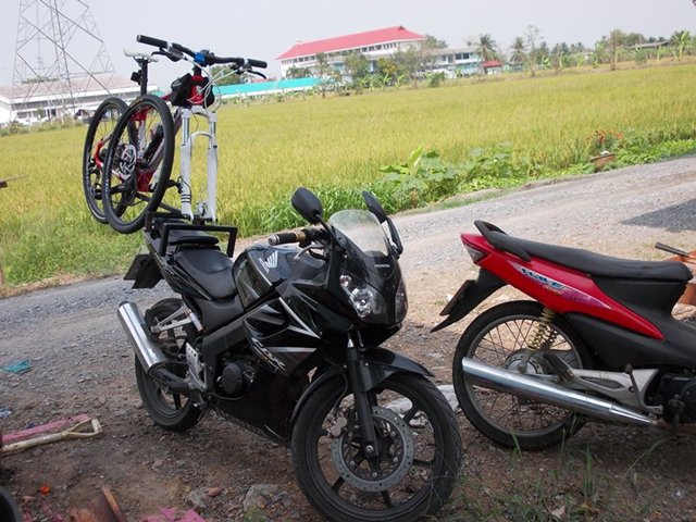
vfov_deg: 33.6
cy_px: 261
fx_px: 865
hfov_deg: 43.9
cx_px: 348
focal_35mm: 43
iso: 80
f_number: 3.3
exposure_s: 1/400
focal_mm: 6.1
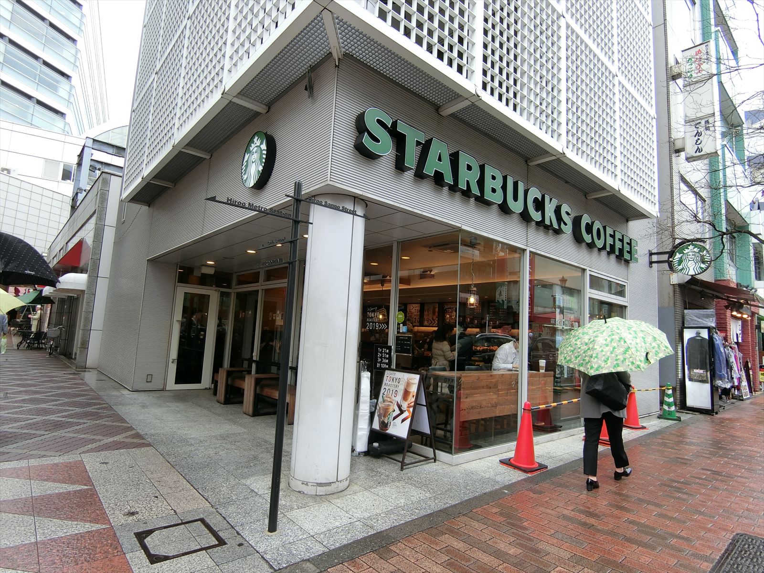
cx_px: 382
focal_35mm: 19
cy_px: 286
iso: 80
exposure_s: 1/125
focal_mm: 4.06
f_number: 2.7
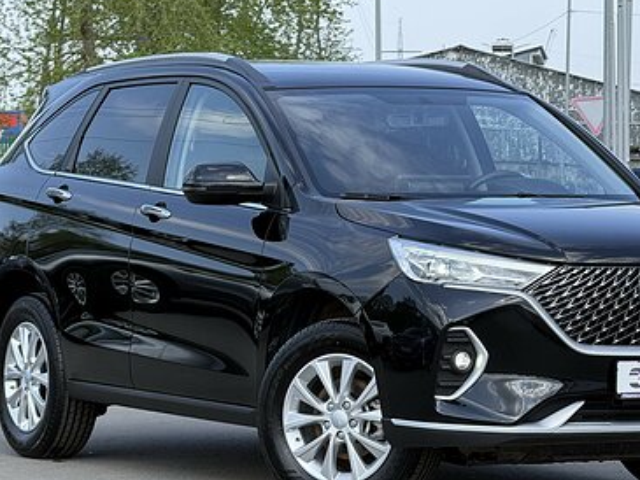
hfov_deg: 11.0
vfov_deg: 8.3
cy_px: 280
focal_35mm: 180
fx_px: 3329
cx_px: 395
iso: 64
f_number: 2.8
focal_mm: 15.66
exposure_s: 1/456
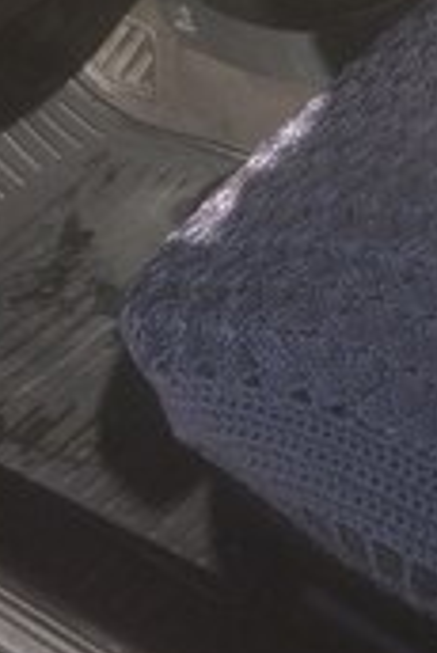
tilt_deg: -34.2
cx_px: 437
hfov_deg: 15.5
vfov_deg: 21.8
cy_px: -110
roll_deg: +2.8
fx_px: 1581
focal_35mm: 87
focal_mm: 4.15
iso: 32
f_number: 2.2
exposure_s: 1/1001
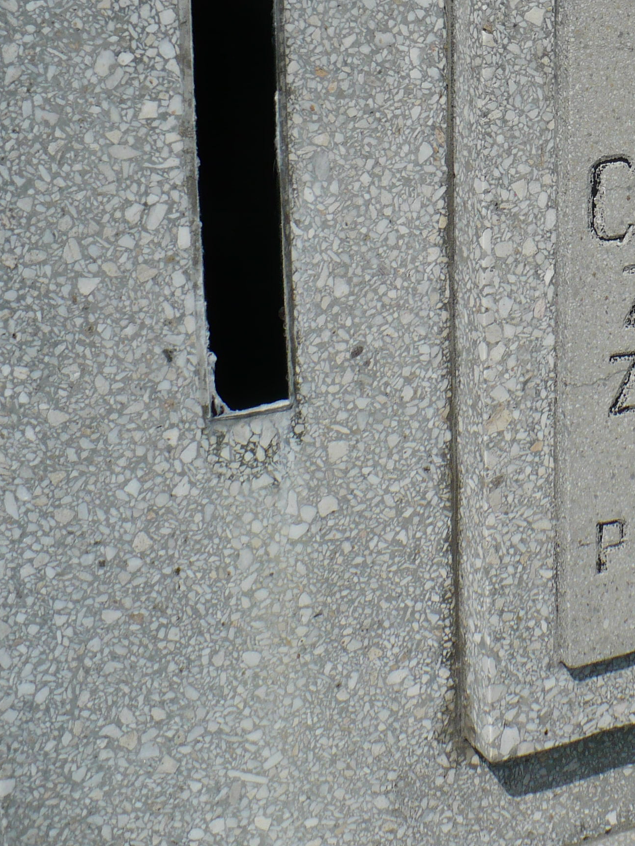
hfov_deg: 21.0
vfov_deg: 29.2
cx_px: 719
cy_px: 287
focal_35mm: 66
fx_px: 1614
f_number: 8
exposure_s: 1/500
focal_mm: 6.1
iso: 100
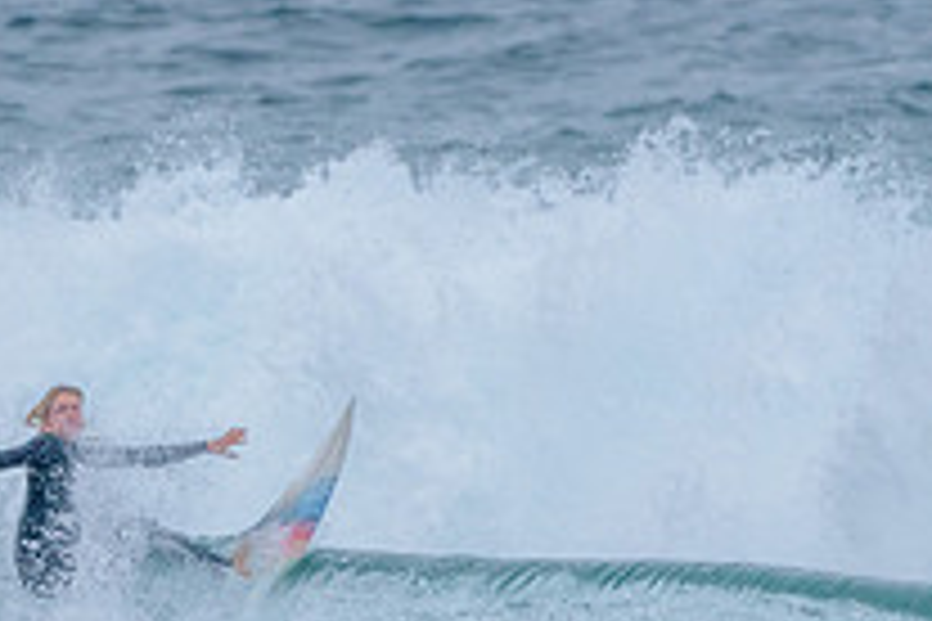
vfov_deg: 0.8
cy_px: 591
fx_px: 44525
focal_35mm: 1720
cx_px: 40
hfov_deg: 1.2
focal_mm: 500
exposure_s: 1/2000
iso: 1250
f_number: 5.6
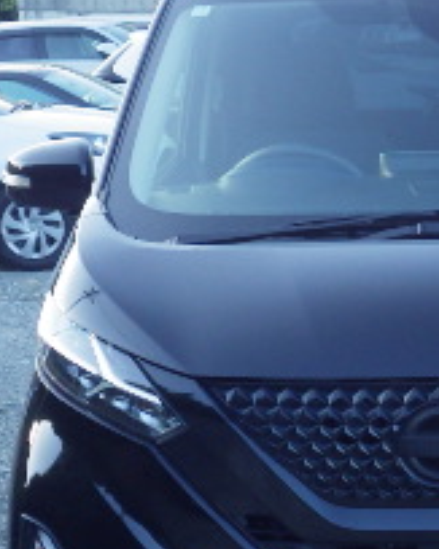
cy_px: 350
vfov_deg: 20.1
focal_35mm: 95
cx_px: 423
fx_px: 1544
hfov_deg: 15.9
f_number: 3.1
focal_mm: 5.5
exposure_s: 1/200
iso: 250
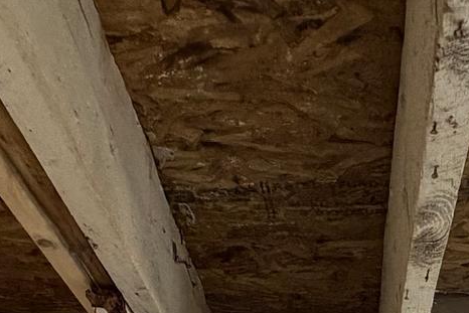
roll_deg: +0.5
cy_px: 658
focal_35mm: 64
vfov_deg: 15.8
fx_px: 834
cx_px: 335
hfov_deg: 31.0
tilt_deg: -0.2
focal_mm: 2.22
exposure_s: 1/60
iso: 320
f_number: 2.2
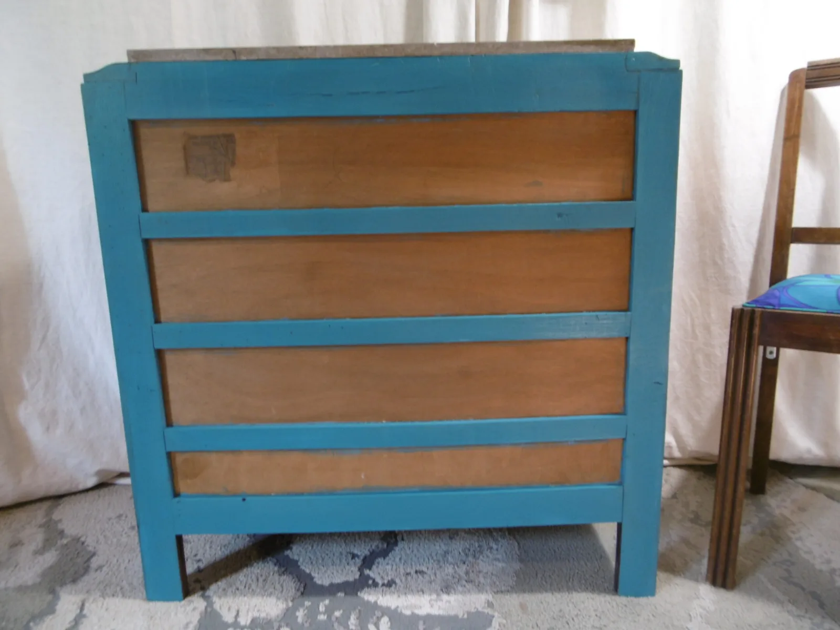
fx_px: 582
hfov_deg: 71.6
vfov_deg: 56.8
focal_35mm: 24
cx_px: 420
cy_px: 315
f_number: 3.1
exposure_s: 1/4
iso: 100
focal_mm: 4.3
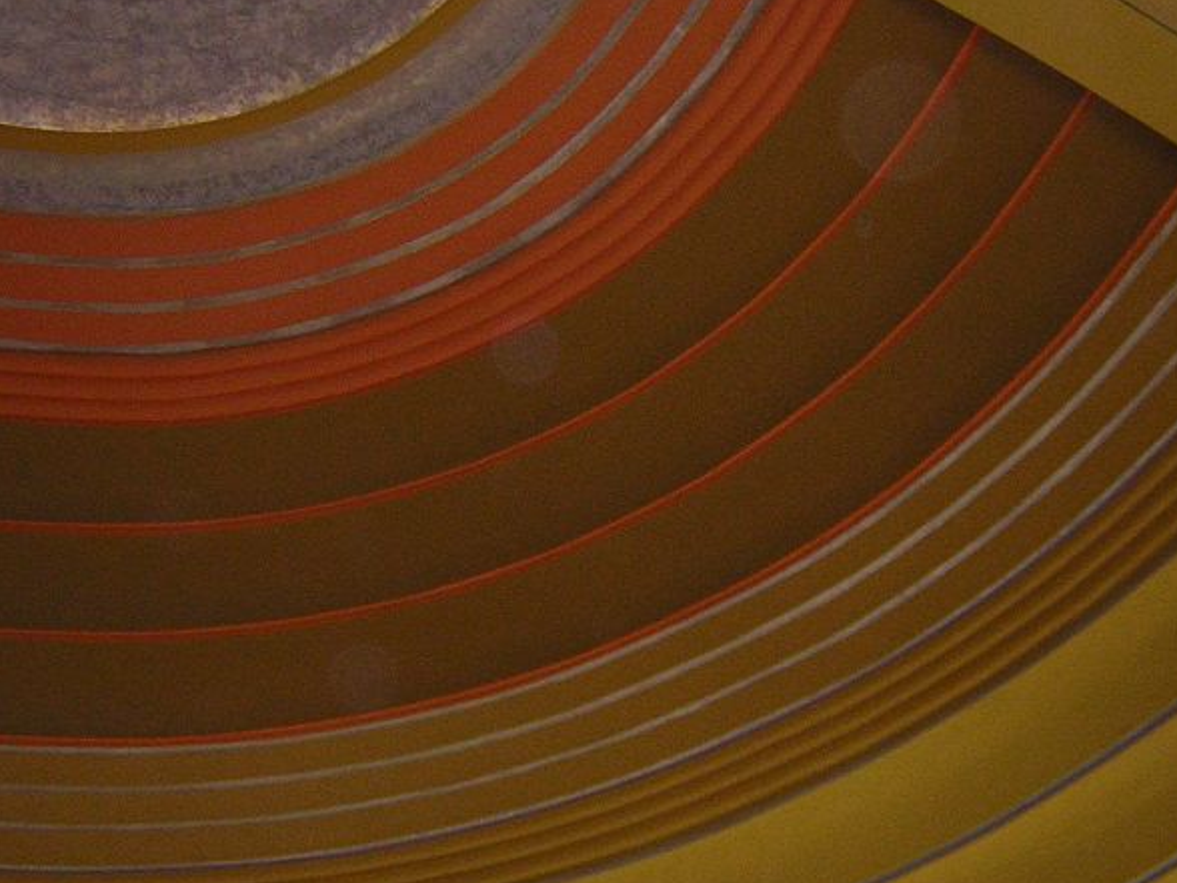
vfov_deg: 29.6
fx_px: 1666
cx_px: 657
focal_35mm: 49
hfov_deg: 38.9
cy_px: 338
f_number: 2.6
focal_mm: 4.7
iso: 400
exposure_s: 1/60.1
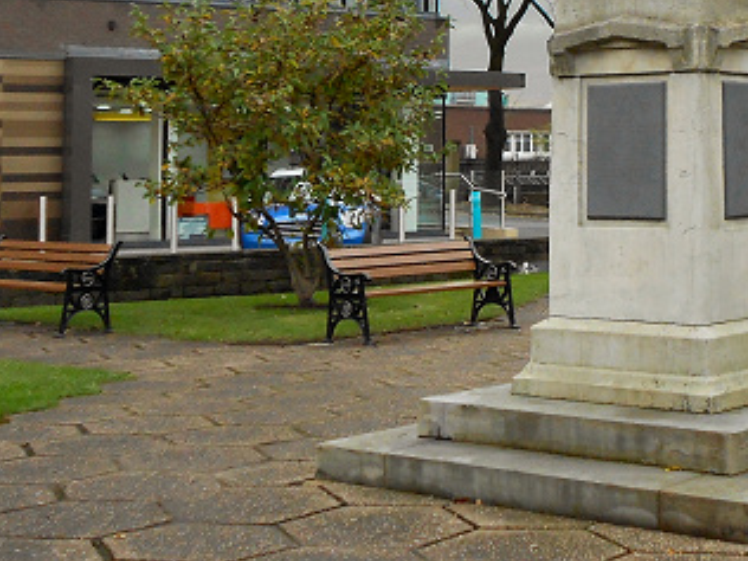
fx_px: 1621
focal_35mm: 75
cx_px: 653
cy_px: 90
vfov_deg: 19.4
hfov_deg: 25.3
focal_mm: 6.7
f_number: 3.9
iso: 200
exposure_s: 1/160
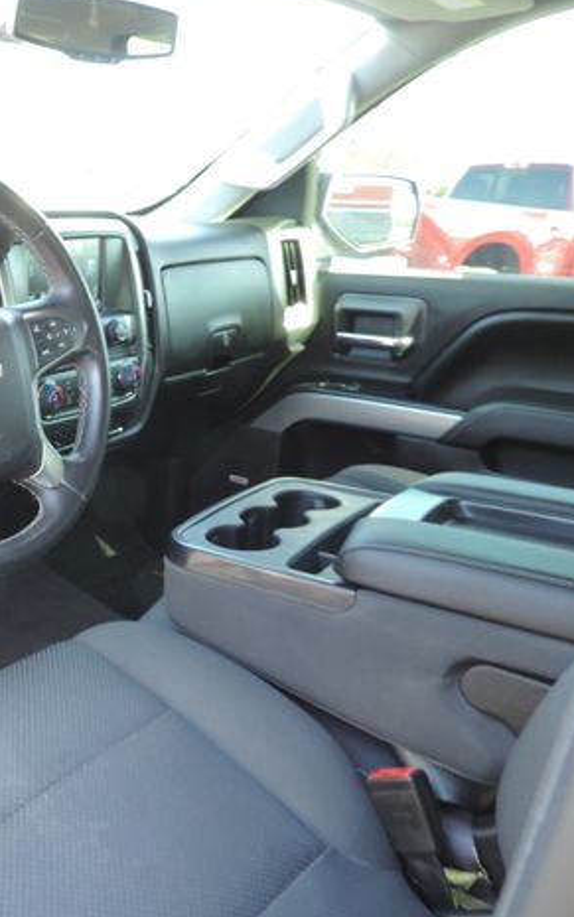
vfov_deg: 55.3
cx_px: -34
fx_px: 875
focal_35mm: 35
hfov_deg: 32.6
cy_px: 448
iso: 200
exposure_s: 1/30
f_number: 3
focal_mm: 4.3
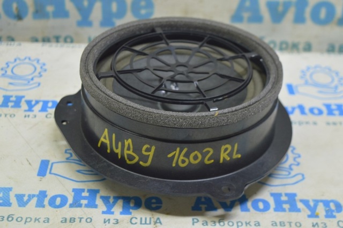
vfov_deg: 22.6
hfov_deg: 33.4
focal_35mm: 60
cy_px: 114
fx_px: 571
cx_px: 172
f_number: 5.6
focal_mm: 40
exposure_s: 1/20
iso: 400
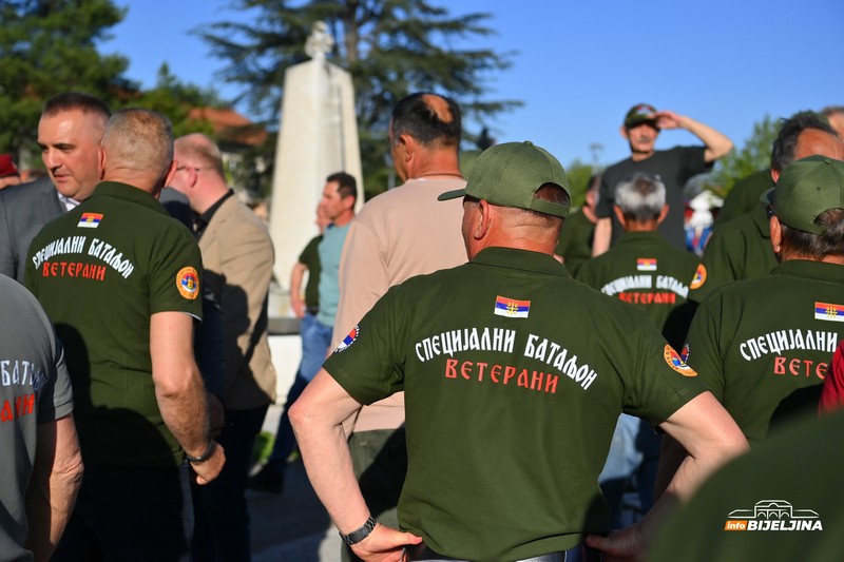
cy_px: 281
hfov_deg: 34.5
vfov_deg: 23.4
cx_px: 422
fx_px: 1359
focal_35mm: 58
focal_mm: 58
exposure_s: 1/8000
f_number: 4
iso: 320
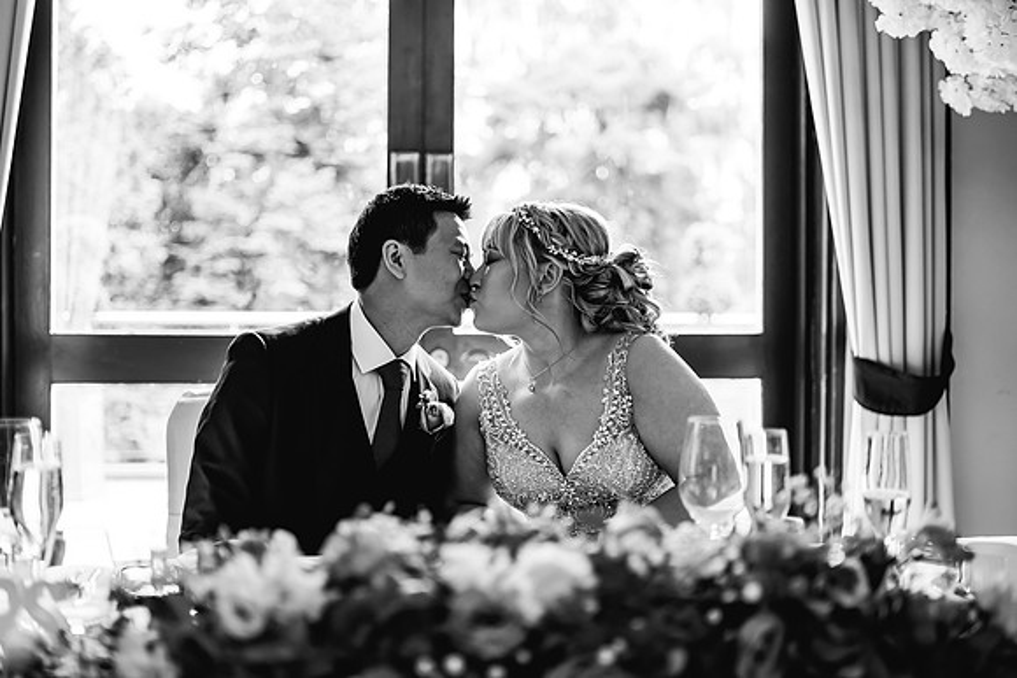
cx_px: 508
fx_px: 1040
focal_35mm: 37
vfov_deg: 36.1
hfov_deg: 52.1
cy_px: 339
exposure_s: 1/250
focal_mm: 35
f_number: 1.4
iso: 250
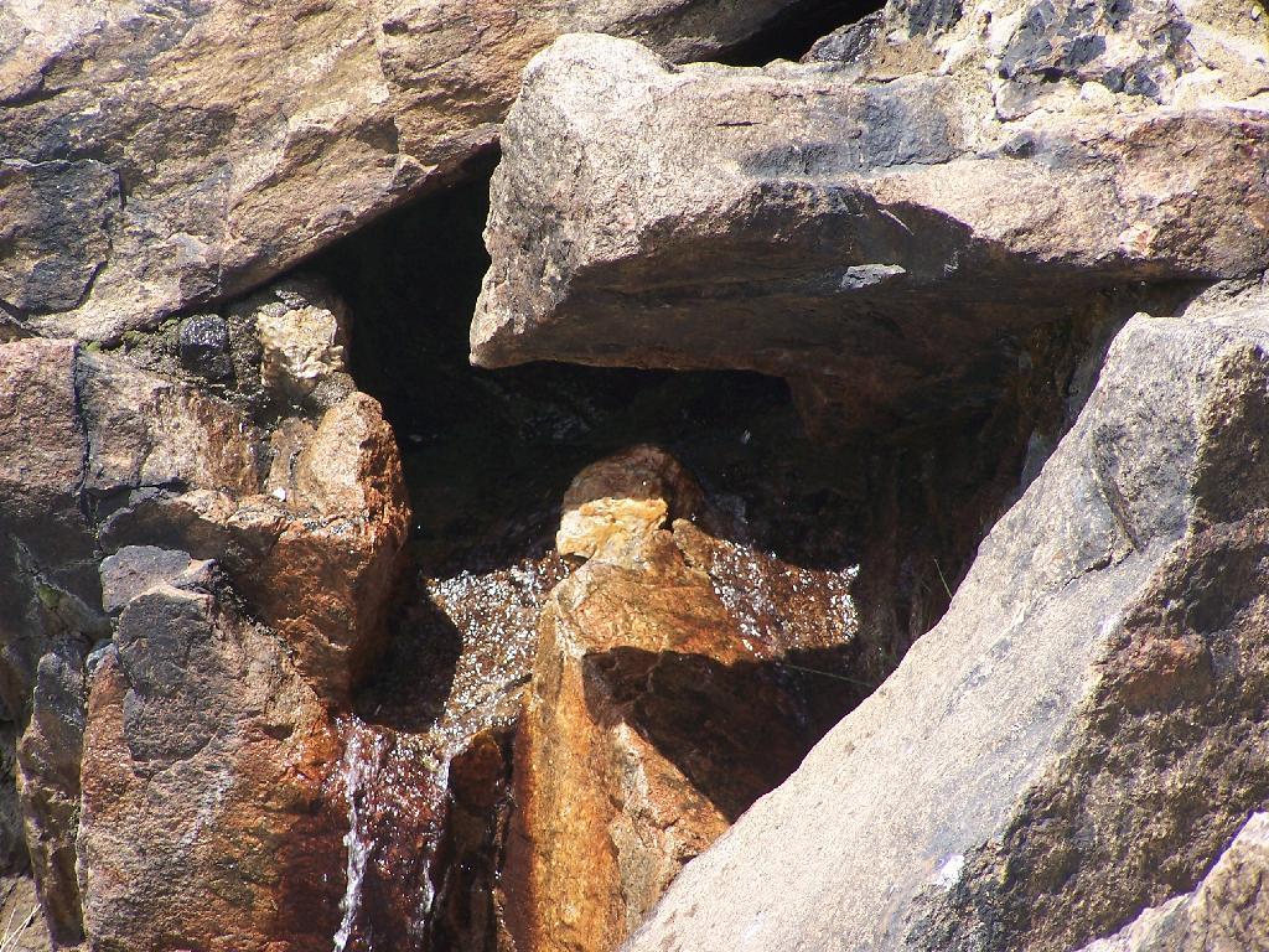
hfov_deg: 5.9
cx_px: 634
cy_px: 476
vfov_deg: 4.4
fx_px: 12354
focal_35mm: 337
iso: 80
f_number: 3.6
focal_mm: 55.9
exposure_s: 1/500
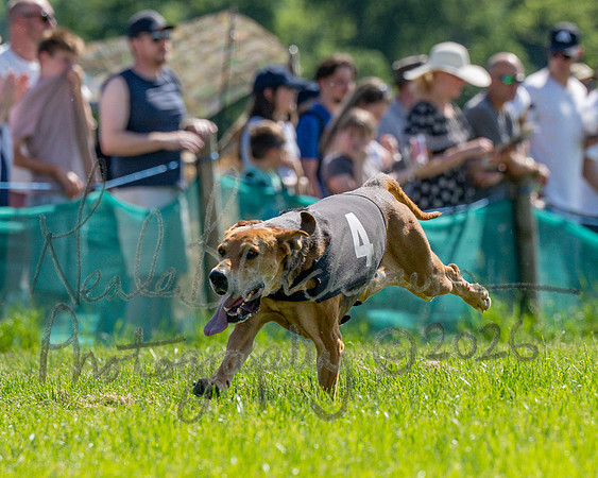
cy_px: 199
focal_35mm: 484
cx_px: 302
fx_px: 8569
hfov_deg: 4.0
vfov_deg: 3.2
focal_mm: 200
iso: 400
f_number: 5
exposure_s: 1/2000
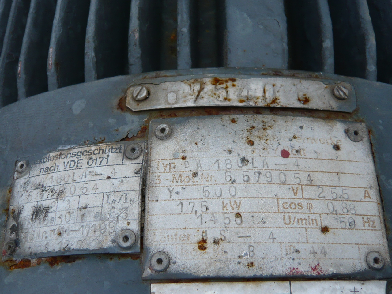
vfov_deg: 37.7
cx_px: 196
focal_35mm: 38
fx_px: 430
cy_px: 147
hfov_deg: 49.0
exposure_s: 1/640
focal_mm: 4.6
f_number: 2.8
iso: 100
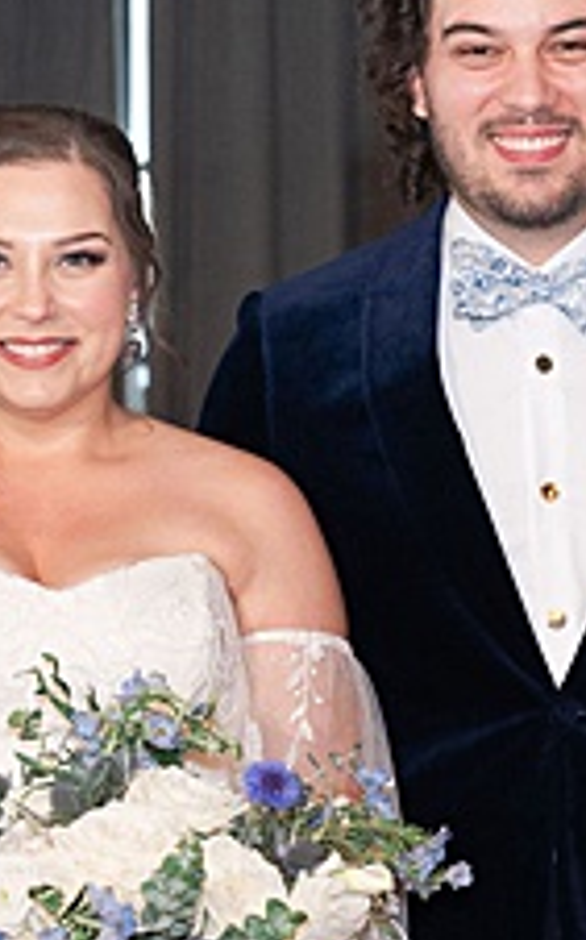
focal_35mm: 164
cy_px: 497
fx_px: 4196
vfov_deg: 12.8
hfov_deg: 8.0
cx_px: 14
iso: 800
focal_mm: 44
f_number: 2.8
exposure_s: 1/250
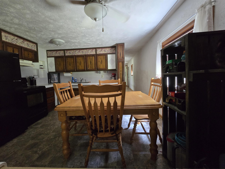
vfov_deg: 89.9
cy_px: 84
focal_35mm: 13
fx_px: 84
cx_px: 112
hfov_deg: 106.2
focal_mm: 2.2
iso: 800
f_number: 2.2
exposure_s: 1/60
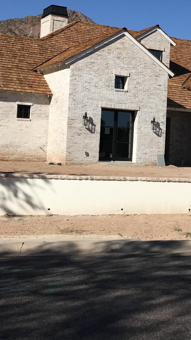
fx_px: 603
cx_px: 233
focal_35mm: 67
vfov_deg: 31.3
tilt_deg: +3.6
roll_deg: -2.3
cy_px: 131
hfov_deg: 17.1
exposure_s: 1/4367
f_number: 1.8
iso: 20
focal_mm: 3.99
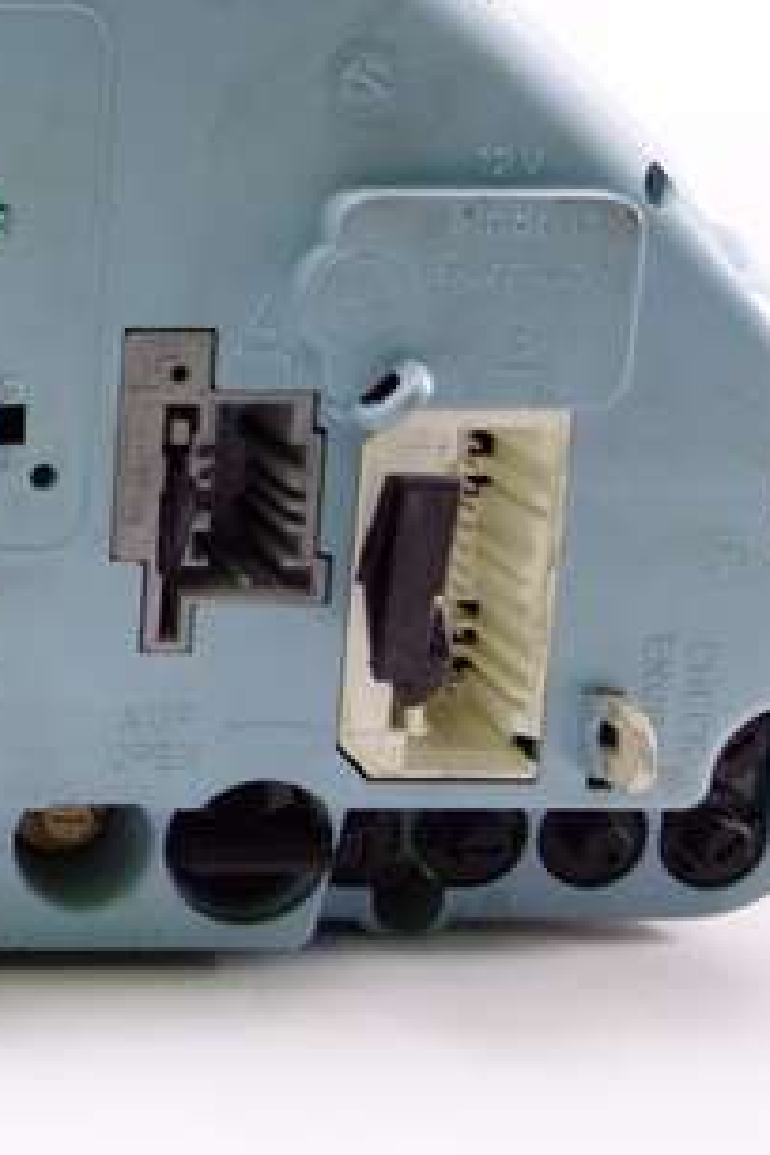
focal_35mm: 75
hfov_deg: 16.1
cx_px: -502
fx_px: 2406
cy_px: 330
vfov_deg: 26.7
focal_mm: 10.4
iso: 125
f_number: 1.8
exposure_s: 1/80
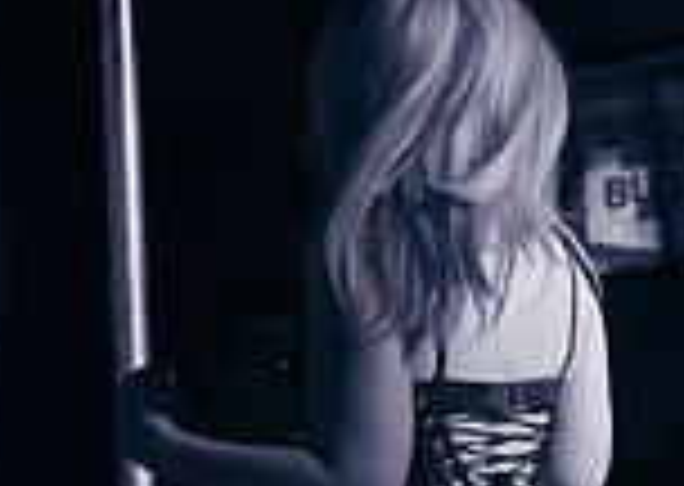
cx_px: 512
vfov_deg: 8.8
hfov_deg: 12.7
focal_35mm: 158
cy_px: 741
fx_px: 3064
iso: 5000
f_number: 2.8
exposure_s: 1/320
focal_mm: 38
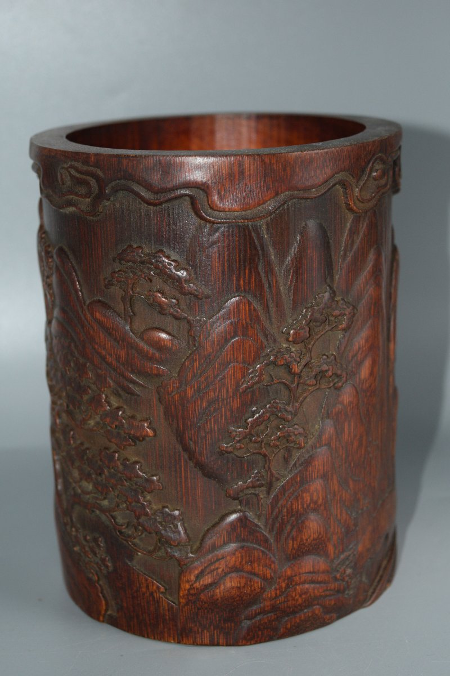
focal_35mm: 69
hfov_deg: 19.7
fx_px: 1294
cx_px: 225
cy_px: 338
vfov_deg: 29.2
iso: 800
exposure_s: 1/60
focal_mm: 46
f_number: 5
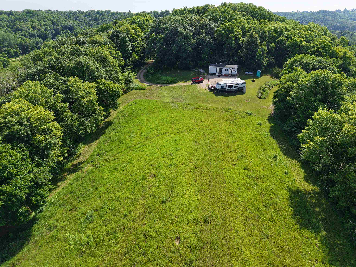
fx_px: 247
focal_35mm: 24
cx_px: 178
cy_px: 134
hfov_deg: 71.6
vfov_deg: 56.8
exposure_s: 1/3200
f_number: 1.8
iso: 270
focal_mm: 8.67
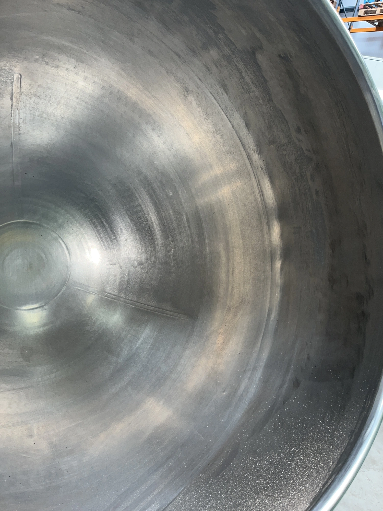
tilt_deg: -19.8
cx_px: 192
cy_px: 256
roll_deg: -11.3
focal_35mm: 26
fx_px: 384
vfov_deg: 67.3
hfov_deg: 53.1
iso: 40
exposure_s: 1/33
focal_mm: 5.1
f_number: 1.6
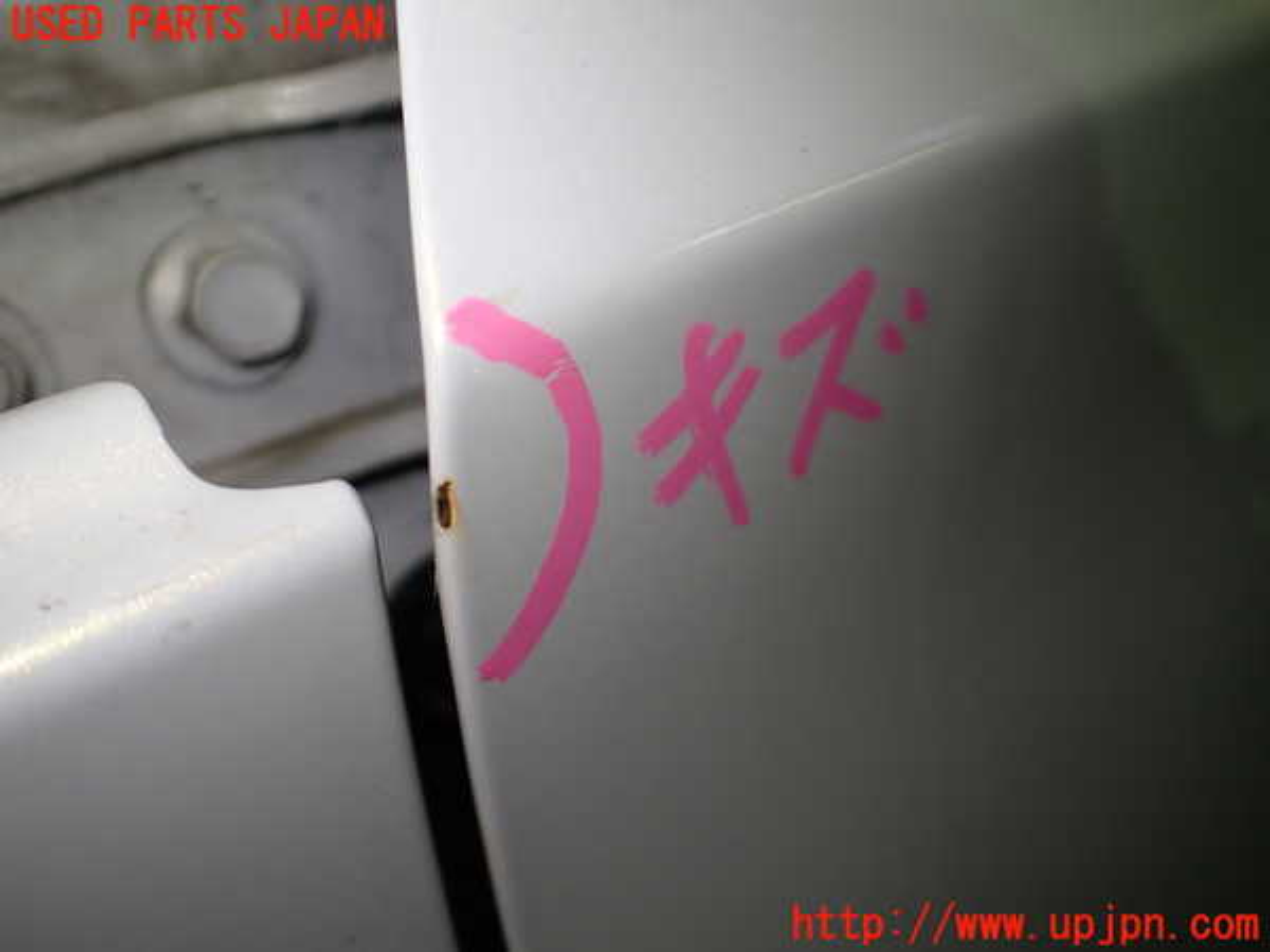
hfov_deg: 60.0
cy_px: 476
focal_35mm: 30
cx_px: 635
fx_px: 1101
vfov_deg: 46.8
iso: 125
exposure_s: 1/125
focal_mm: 5.4
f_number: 2.3
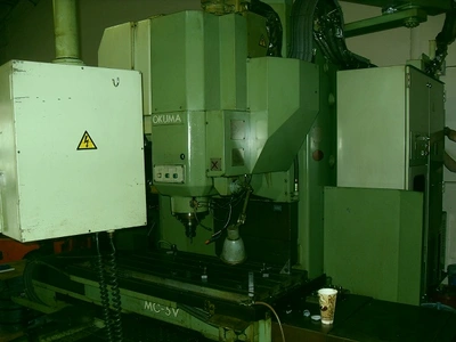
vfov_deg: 41.8
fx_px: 448
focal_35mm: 34
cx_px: 228
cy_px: 171
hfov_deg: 54.0
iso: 100
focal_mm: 6.3
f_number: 2.8
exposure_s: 1/45
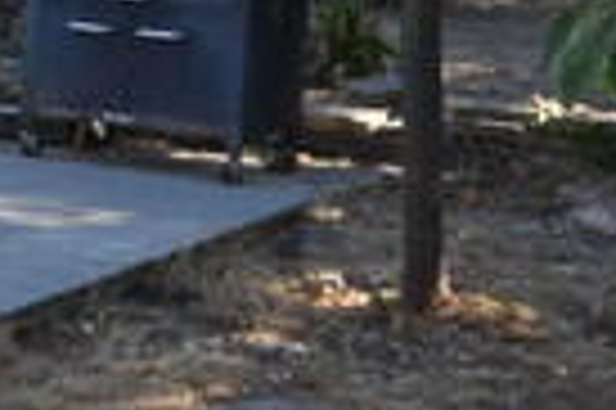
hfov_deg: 17.7
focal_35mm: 112
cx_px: -45
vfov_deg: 12.2
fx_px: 1914
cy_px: 115
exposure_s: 1/200
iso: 400
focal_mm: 10
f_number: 7.1
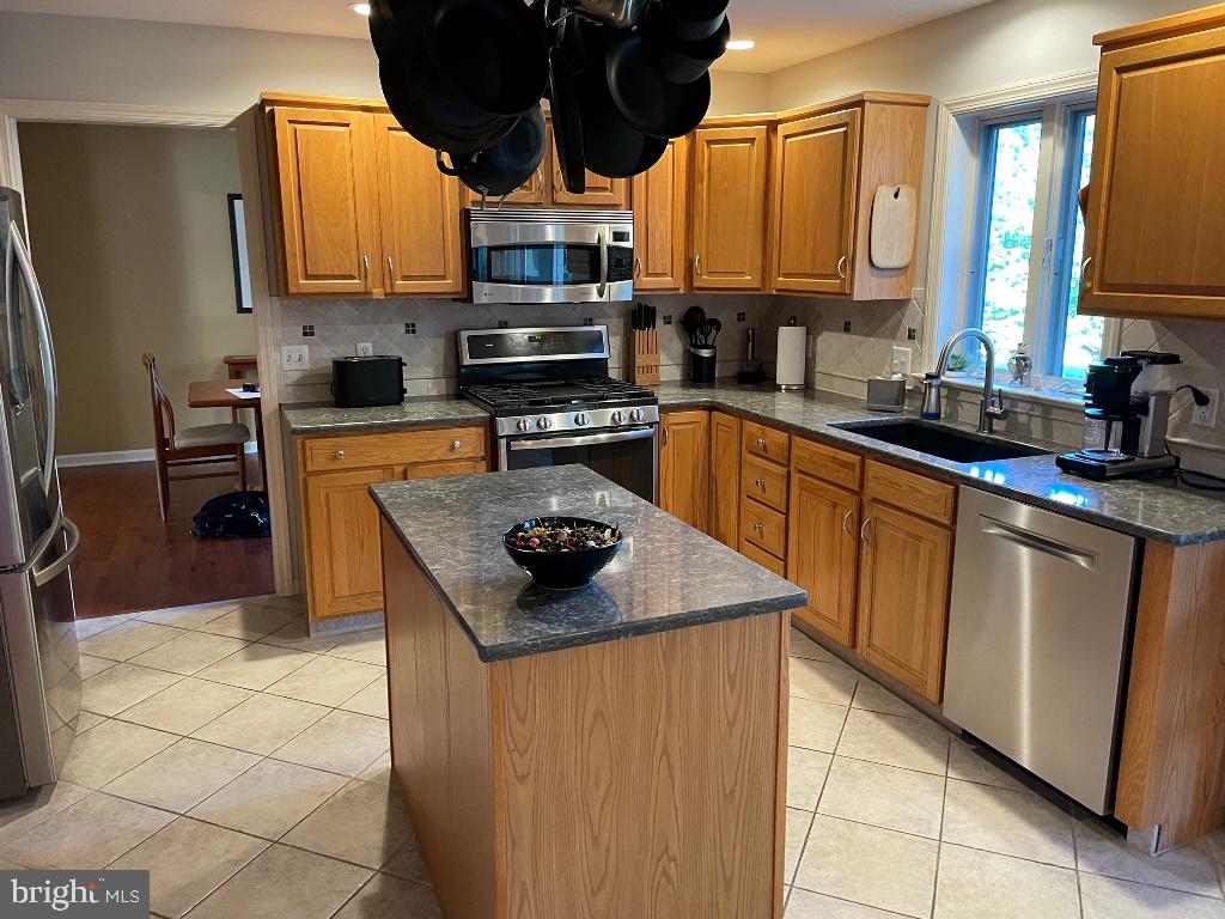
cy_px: 460
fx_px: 920
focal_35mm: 26
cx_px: 612
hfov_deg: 67.3
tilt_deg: -11.2
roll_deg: +0.6
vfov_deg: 53.1
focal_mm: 4.2
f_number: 1.6
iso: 400
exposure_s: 1/60
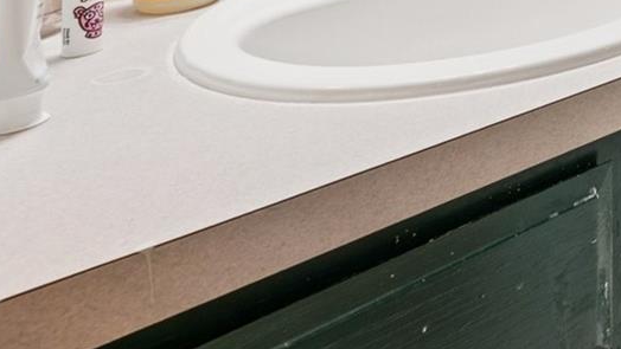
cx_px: 881
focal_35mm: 48
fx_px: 791
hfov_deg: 29.9
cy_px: -250
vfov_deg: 19.6
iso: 100
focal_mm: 15
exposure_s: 2
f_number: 11
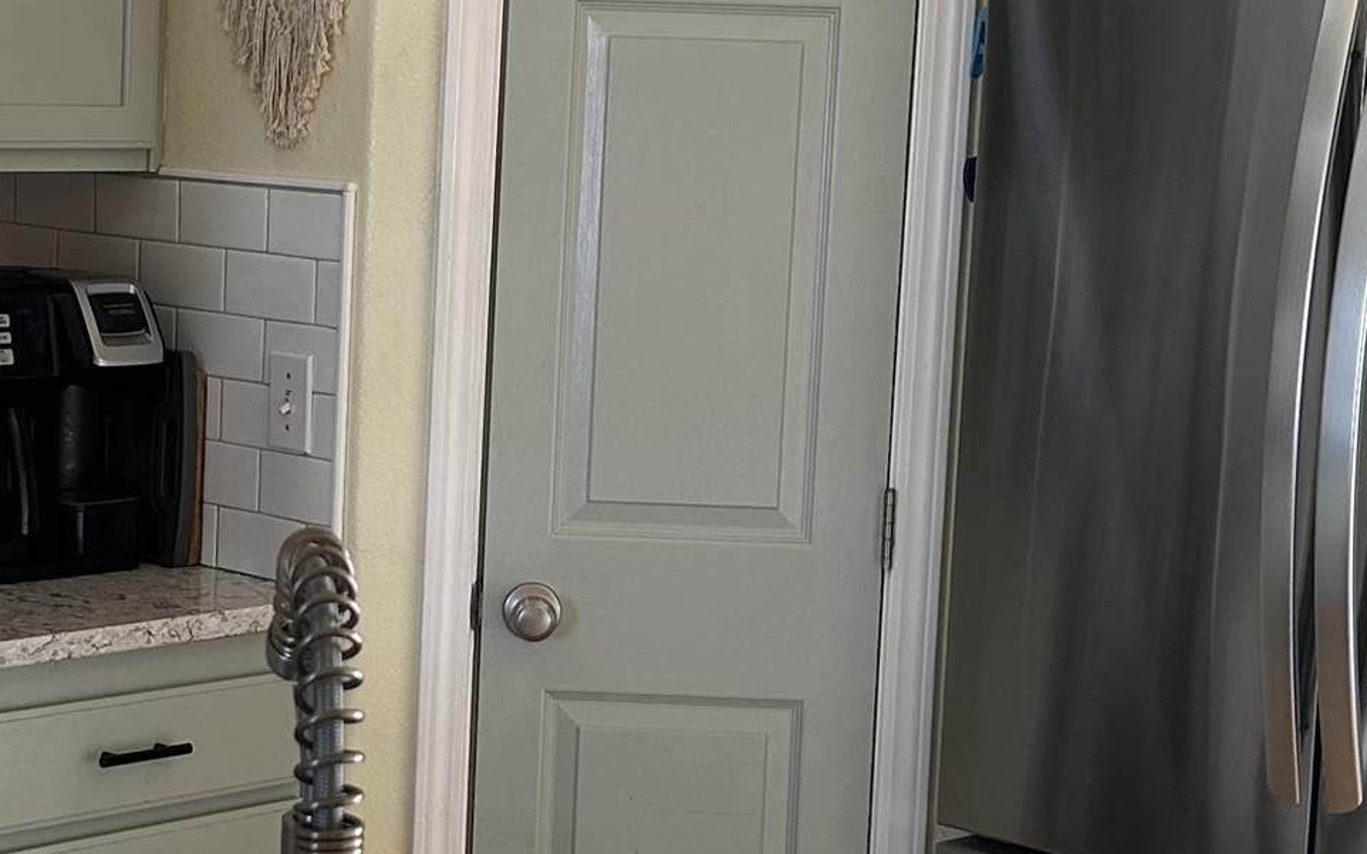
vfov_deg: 14.8
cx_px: 365
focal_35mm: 88
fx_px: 3278
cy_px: 402
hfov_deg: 23.4
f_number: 1.5
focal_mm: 5.7
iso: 64
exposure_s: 1/60
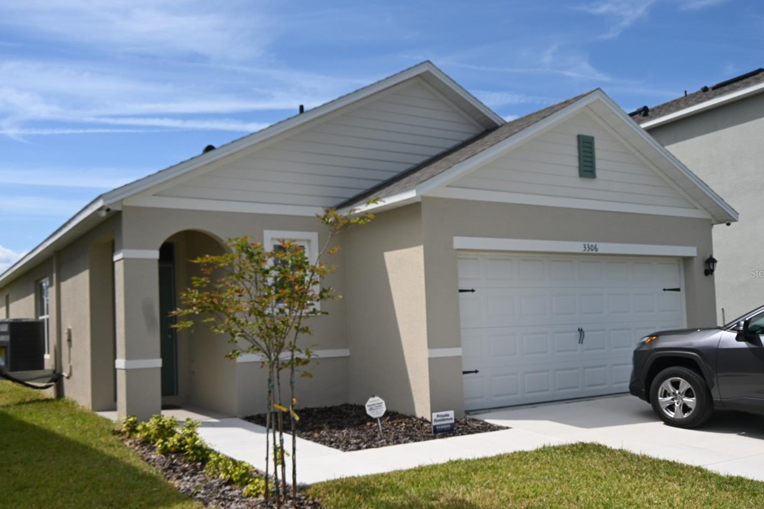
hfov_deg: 57.8
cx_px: 364
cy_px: 273
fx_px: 691
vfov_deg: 40.4
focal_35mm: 33
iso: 100
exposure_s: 1/400
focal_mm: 19
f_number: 8
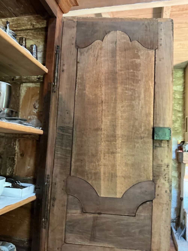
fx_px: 210
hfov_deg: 48.2
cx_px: 94
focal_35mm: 29
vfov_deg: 61.7
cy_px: 126
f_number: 1.8
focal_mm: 3
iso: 400
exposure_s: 1/30
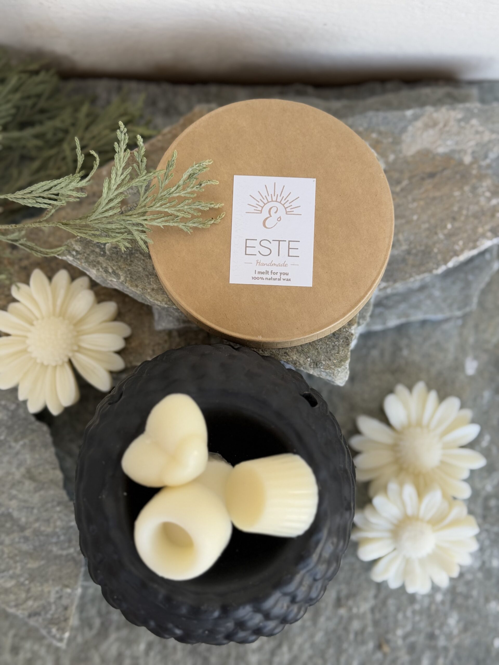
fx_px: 923
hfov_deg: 30.3
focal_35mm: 48
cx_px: 250
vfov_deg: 39.7
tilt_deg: -83.9
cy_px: 332
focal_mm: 6.76
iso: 64
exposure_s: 1/221
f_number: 1.78
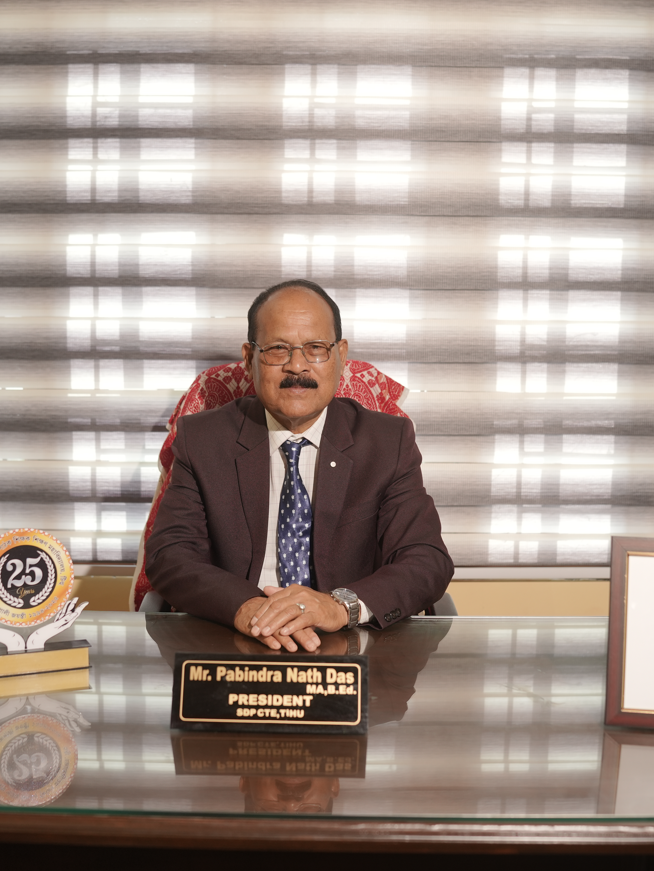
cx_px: 286
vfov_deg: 37.5
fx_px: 1285
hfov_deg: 28.5
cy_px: 432
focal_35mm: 51
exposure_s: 1/250
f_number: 2.5
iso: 320
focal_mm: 35
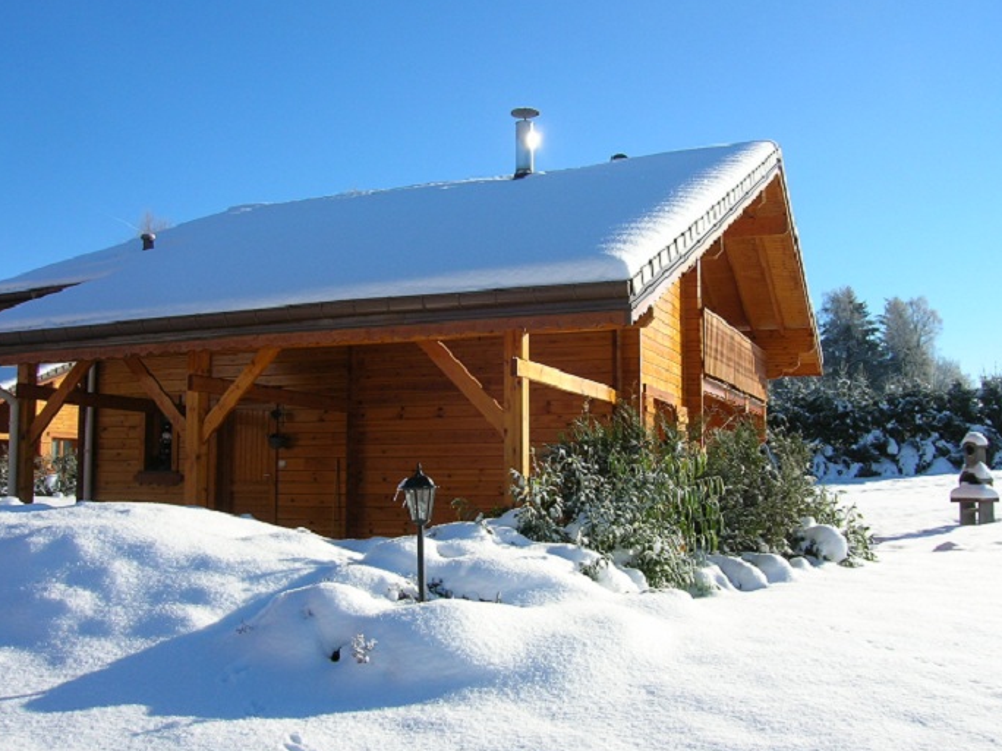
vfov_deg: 39.7
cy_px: 379
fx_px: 1042
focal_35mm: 36
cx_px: 498
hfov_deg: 51.4
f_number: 4.9
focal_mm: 5.8
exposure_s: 1/395
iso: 50
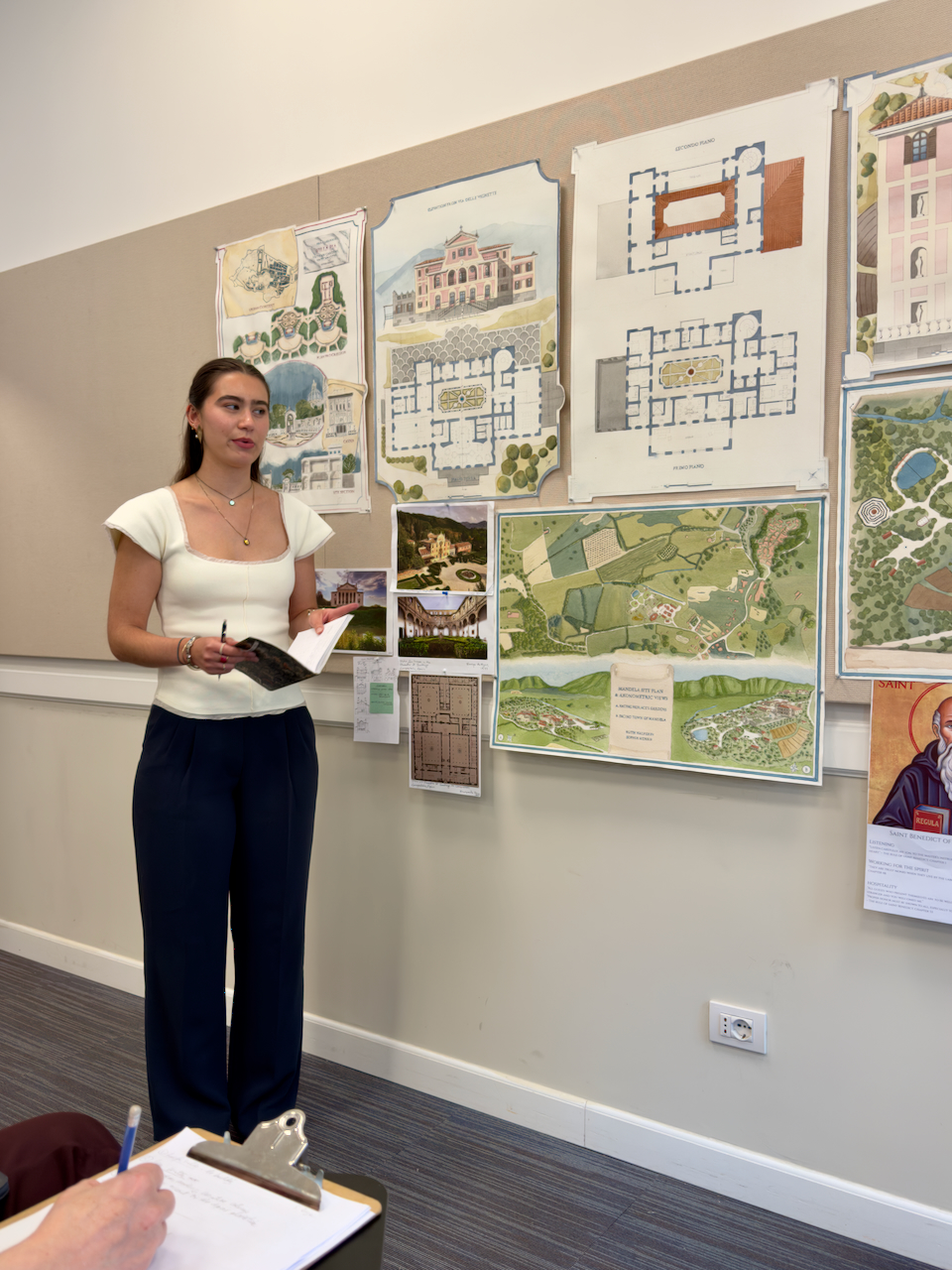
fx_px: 1027
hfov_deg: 49.7
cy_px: 635
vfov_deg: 63.4
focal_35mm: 28
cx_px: 476
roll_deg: +0.7
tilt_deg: -2.7
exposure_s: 1/100
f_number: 1.78
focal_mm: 6.76
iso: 100
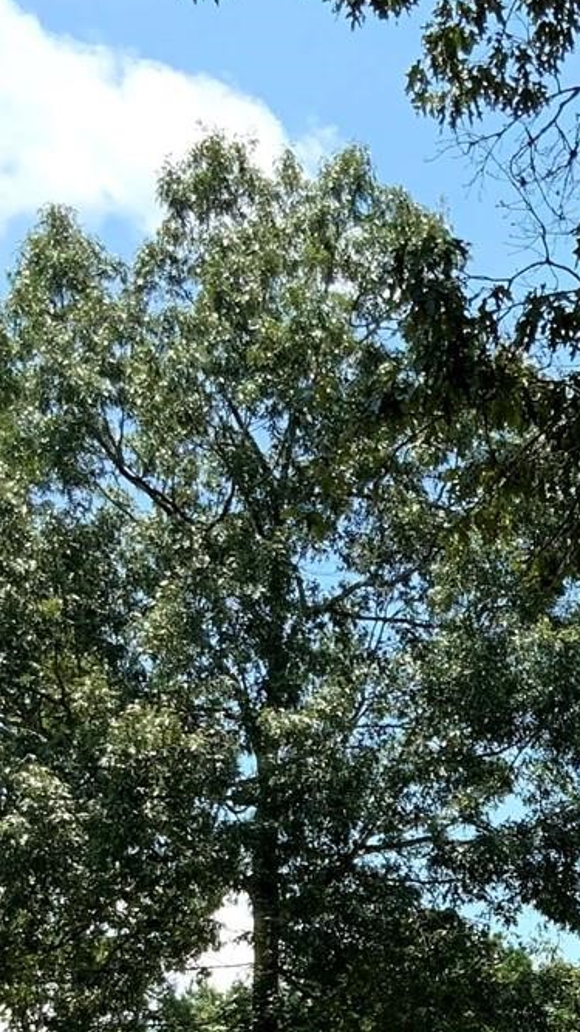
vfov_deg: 21.0
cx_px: 742
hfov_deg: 12.1
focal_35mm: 97
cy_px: 1119
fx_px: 2653
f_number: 1.8
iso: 16
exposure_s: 1/869
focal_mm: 3
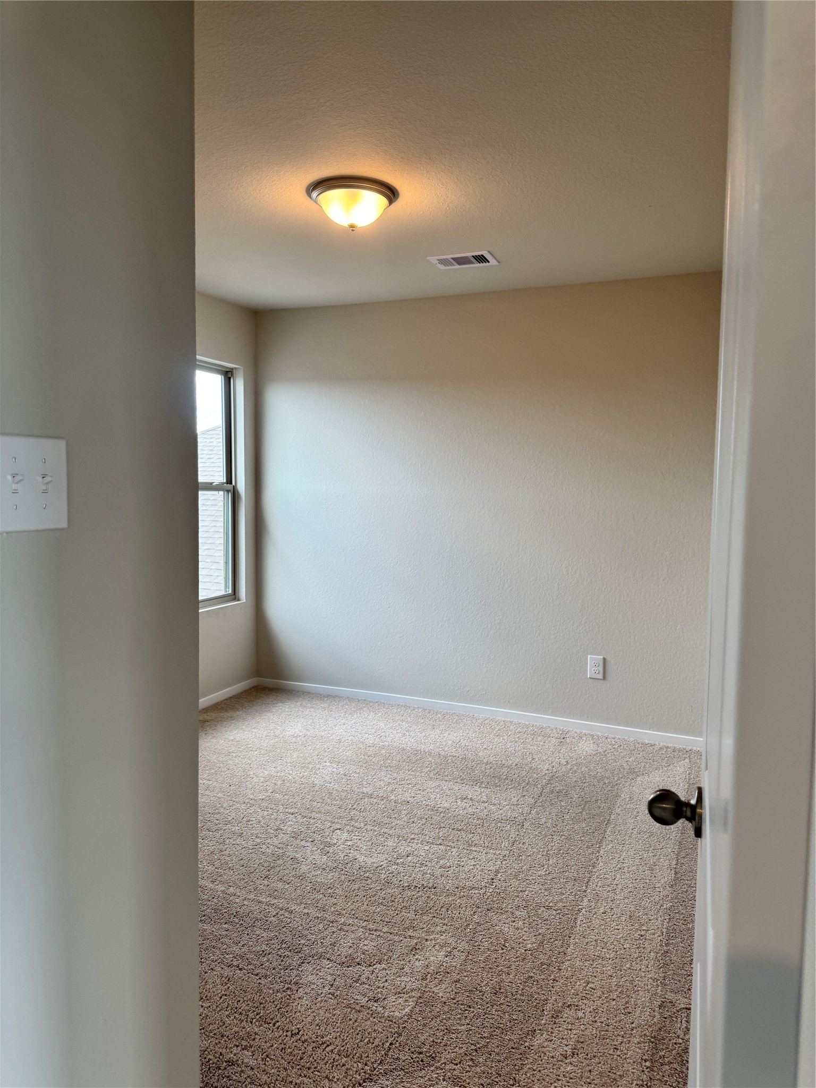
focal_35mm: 24
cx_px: 408
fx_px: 754
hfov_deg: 56.8
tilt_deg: -6.2
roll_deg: -0.3
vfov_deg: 71.6
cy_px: 544
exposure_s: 1/120
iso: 80
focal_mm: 6.76
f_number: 1.78
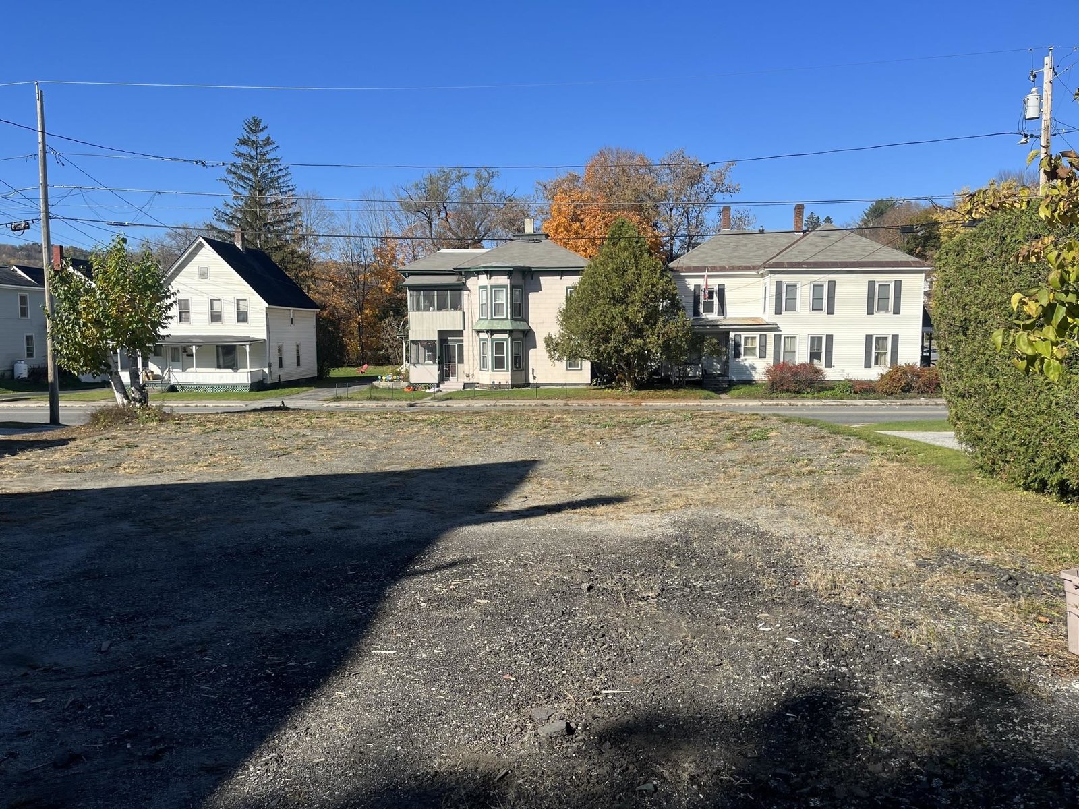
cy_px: 404
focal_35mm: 26
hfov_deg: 67.3
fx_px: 810
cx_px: 540
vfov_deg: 53.1
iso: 50
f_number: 1.6
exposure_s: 1/2899
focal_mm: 5.1
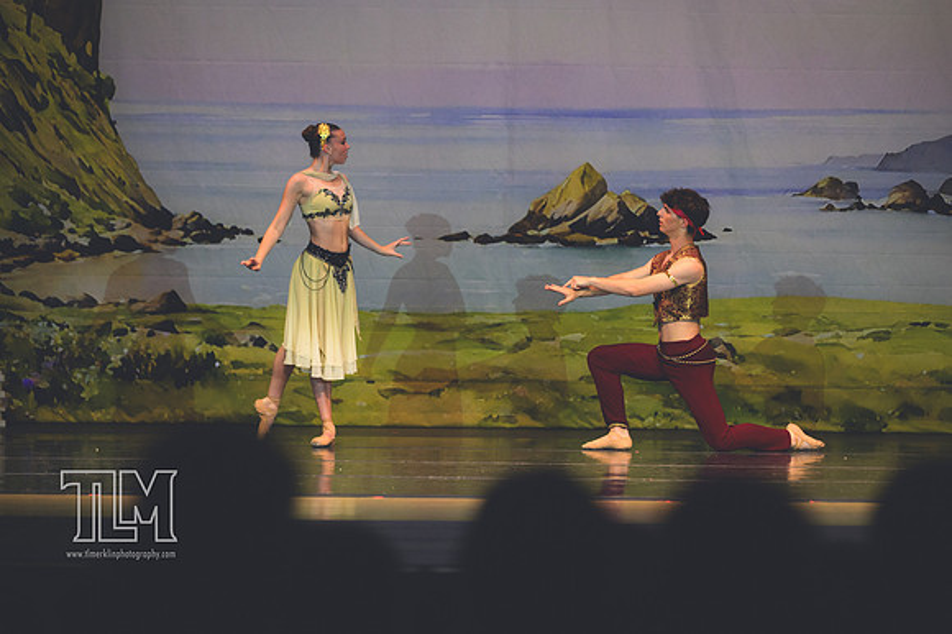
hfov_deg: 9.2
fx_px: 5946
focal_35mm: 225
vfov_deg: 6.1
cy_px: 317
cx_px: 476
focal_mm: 150
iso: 1100
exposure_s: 1/500
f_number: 2.8
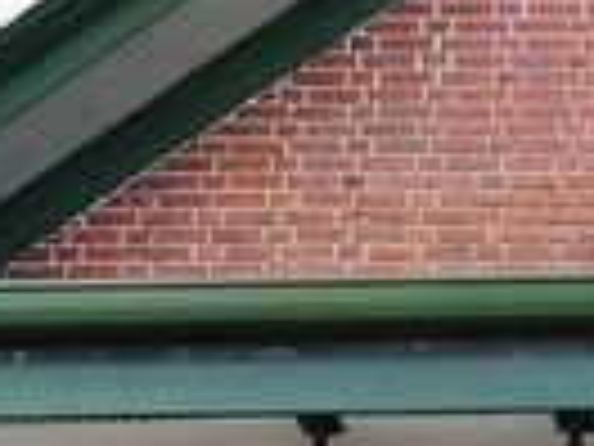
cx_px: 909
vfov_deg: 9.5
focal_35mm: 152
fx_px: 2608
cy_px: 658
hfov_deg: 12.3
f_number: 3.4
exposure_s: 1/400
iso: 125
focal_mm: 4.5
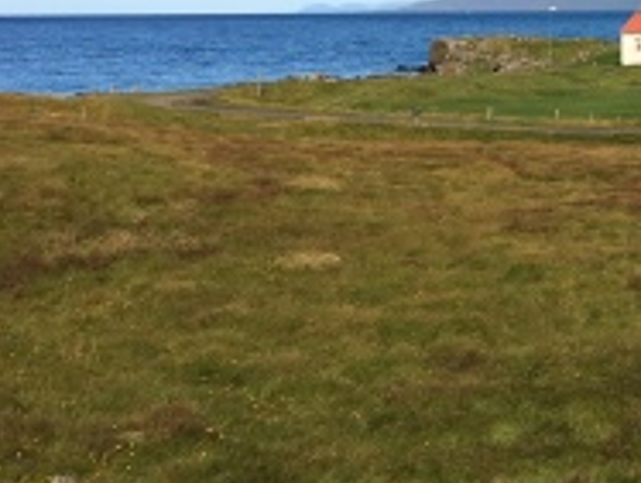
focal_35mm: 85
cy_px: 31
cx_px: 924
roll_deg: +0.3
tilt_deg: -1.1
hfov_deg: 20.2
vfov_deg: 17.1
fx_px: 1577
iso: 25
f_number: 2.2
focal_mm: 4.15
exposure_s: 1/2404
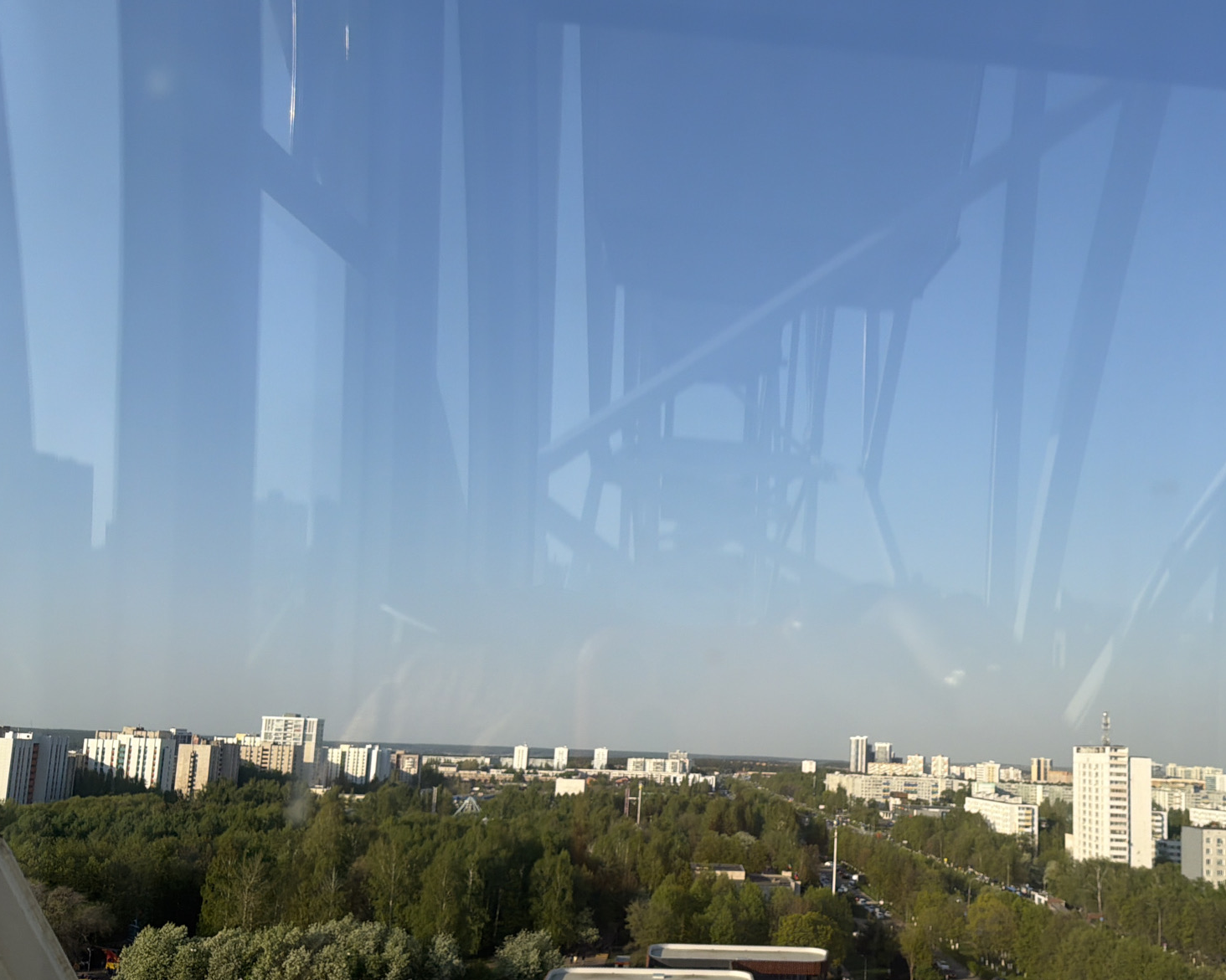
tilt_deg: +7.0
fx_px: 1161
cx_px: 794
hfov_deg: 54.8
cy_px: 601
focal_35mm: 32
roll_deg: -2.2
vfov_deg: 45.5
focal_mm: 6.76
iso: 80
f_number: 1.78
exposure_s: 1/4975
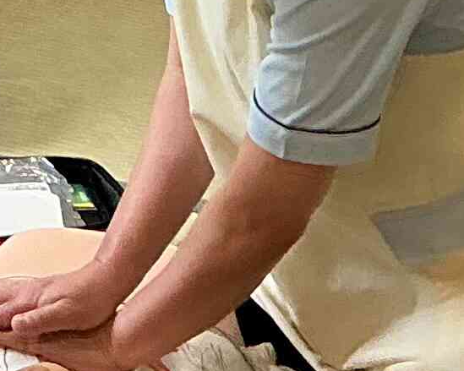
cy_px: -234
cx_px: -108
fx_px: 2856
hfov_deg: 9.2
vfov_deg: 7.3
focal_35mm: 208
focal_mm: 3
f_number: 1.8
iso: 32
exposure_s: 1/168
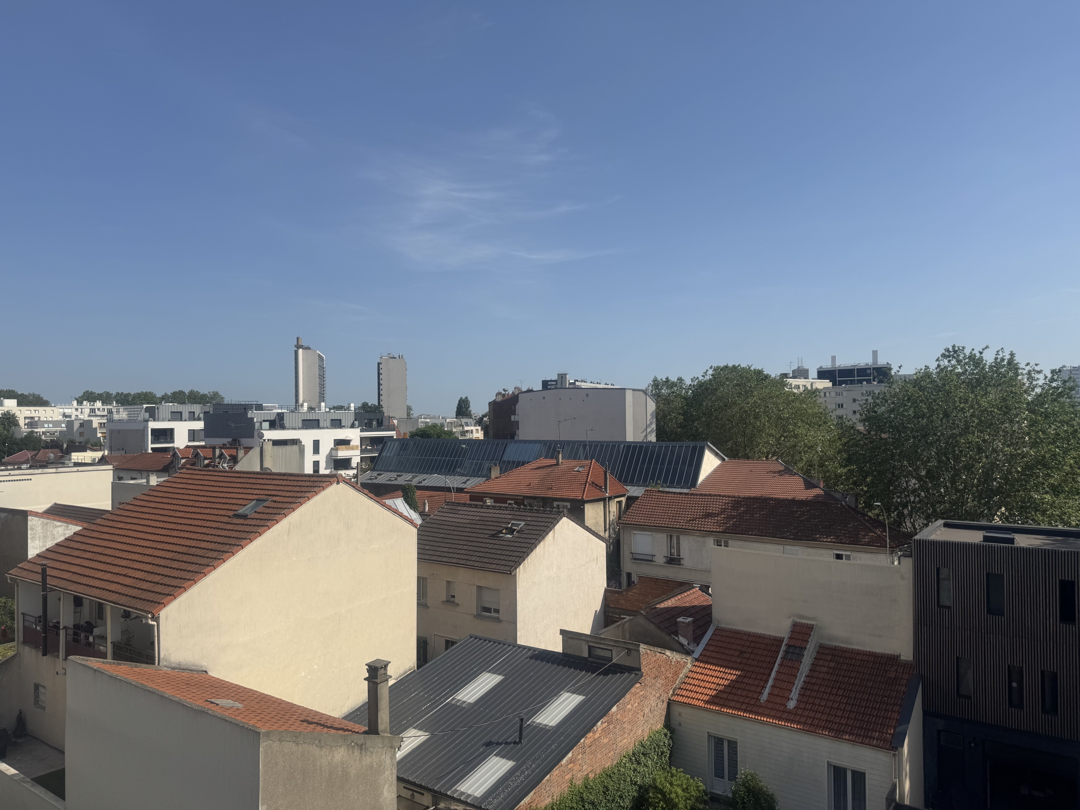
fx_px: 749
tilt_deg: +2.2
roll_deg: +0.8
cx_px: 540
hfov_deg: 71.6
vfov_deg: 56.8
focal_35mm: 24
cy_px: 405
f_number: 1.78
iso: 80
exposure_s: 1/7092
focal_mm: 6.76
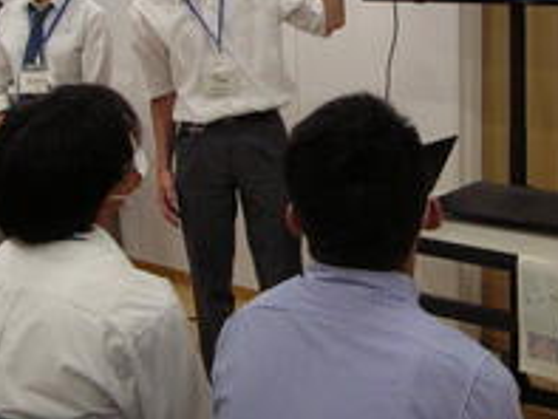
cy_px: 122
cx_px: 459
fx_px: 1145
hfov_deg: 26.8
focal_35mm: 71
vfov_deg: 20.6
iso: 200
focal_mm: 5.8
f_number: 2.8
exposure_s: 1/90
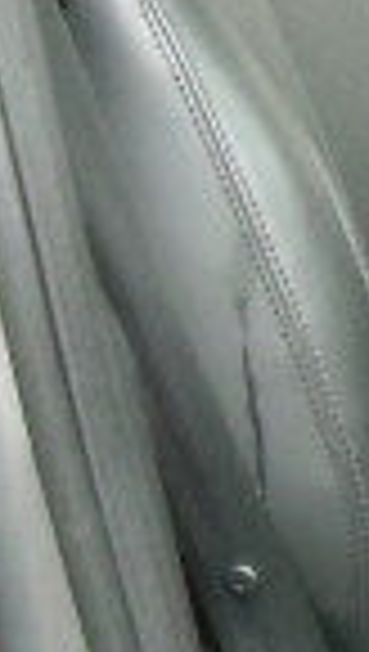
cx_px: 814
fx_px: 2910
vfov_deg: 12.5
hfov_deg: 6.9
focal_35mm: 168
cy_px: -85
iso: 800
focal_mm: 5.7
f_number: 2.8
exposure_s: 1/84
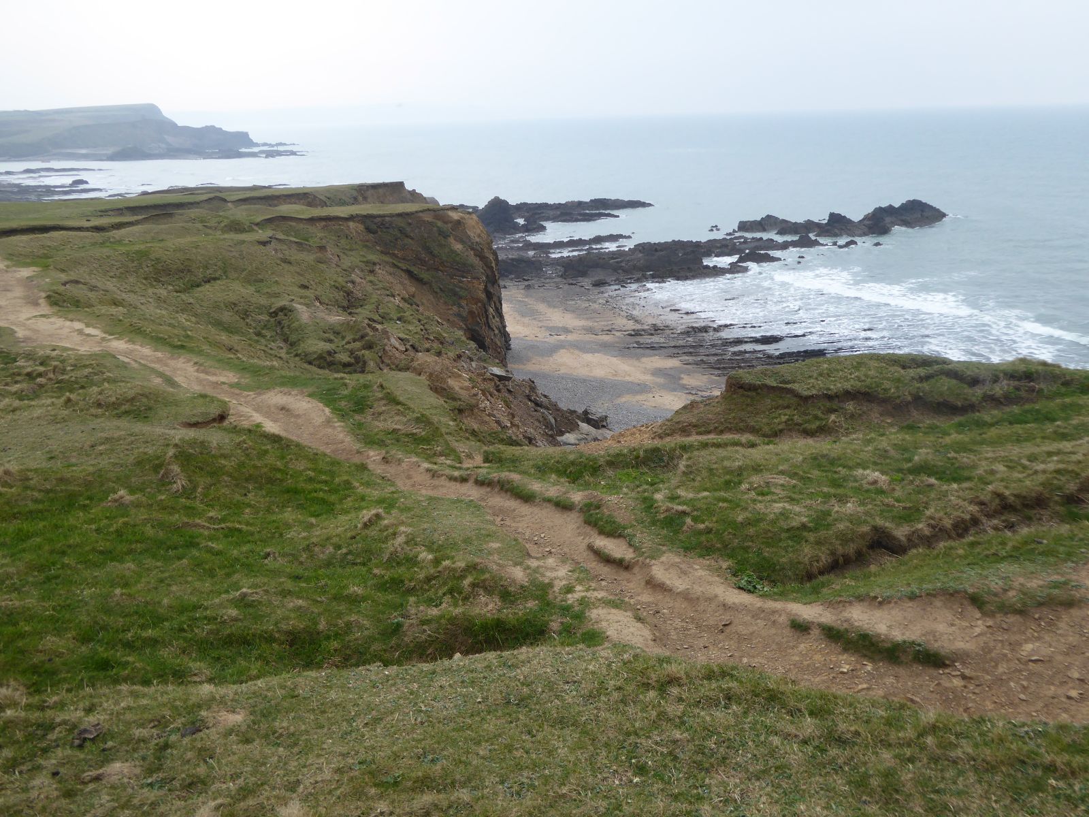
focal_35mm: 29
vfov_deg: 48.2
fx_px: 912
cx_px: 544
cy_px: 408
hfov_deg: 61.7
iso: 100
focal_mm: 5
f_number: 3.5
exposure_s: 1/640
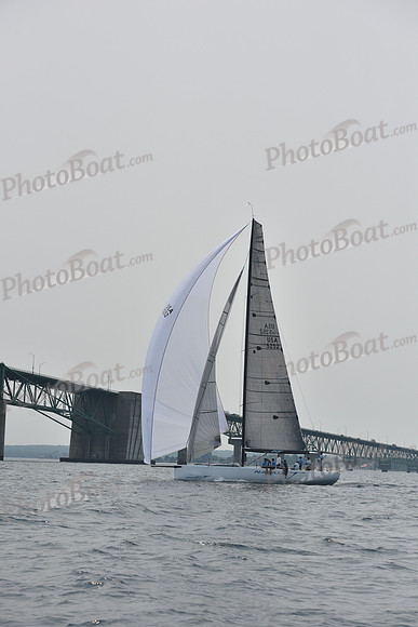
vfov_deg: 22.1
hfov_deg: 14.9
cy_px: 314
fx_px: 1601
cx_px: 209
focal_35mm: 92
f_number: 6.3
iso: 250
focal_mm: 92
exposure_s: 1/3200
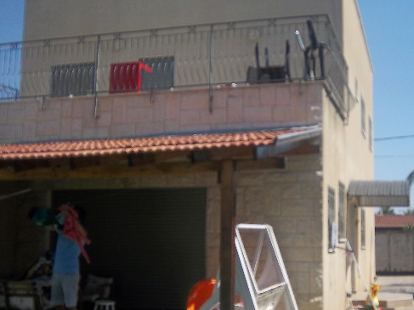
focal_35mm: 46
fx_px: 550
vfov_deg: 31.4
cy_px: 180
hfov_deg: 40.7
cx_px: 279
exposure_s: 1/250
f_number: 7.8
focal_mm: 5.1
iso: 64
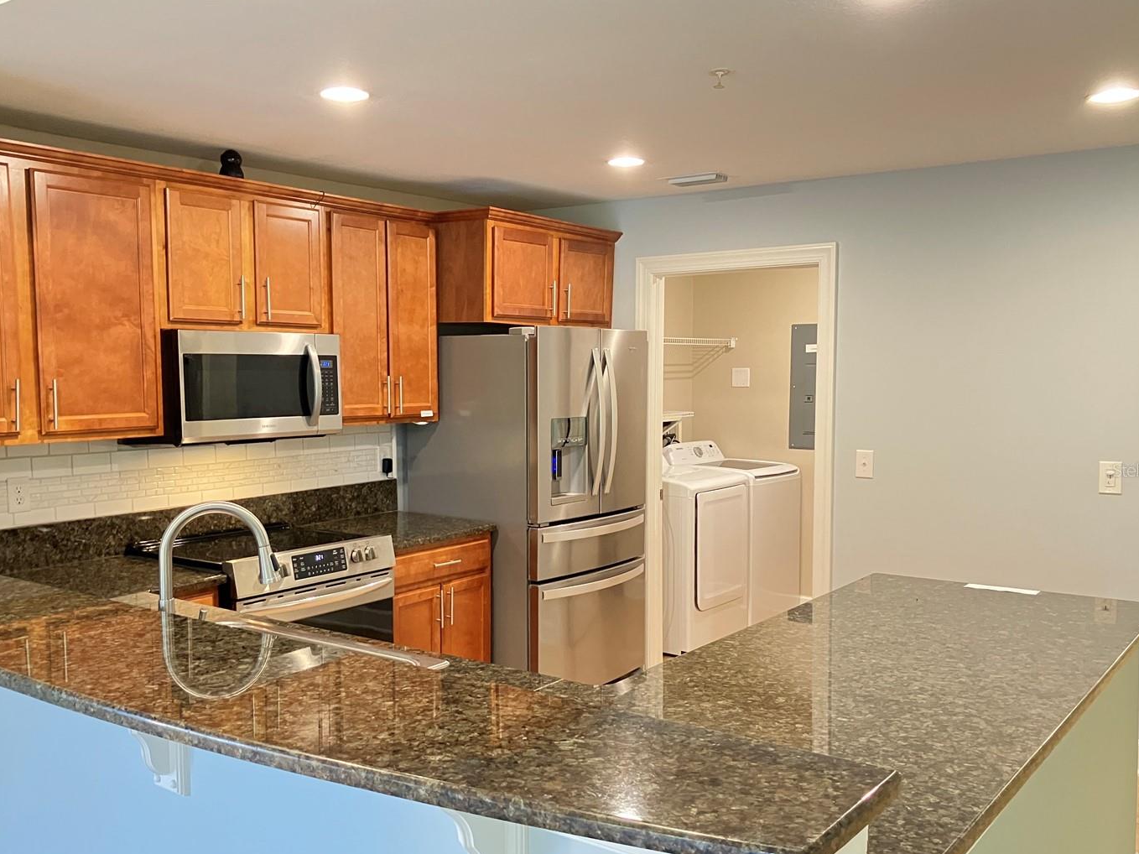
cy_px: 470
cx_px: 521
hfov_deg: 55.3
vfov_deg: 42.9
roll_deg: -0.7
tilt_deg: -4.8
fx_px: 1086
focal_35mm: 33
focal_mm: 3.99
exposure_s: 1/40
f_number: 1.8
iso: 320
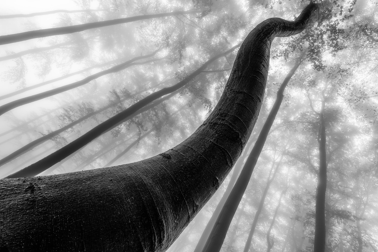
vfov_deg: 70.2
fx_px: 179
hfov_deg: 93.2
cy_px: 110
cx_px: 199
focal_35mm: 17
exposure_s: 1/1.67
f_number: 18
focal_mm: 15
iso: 50
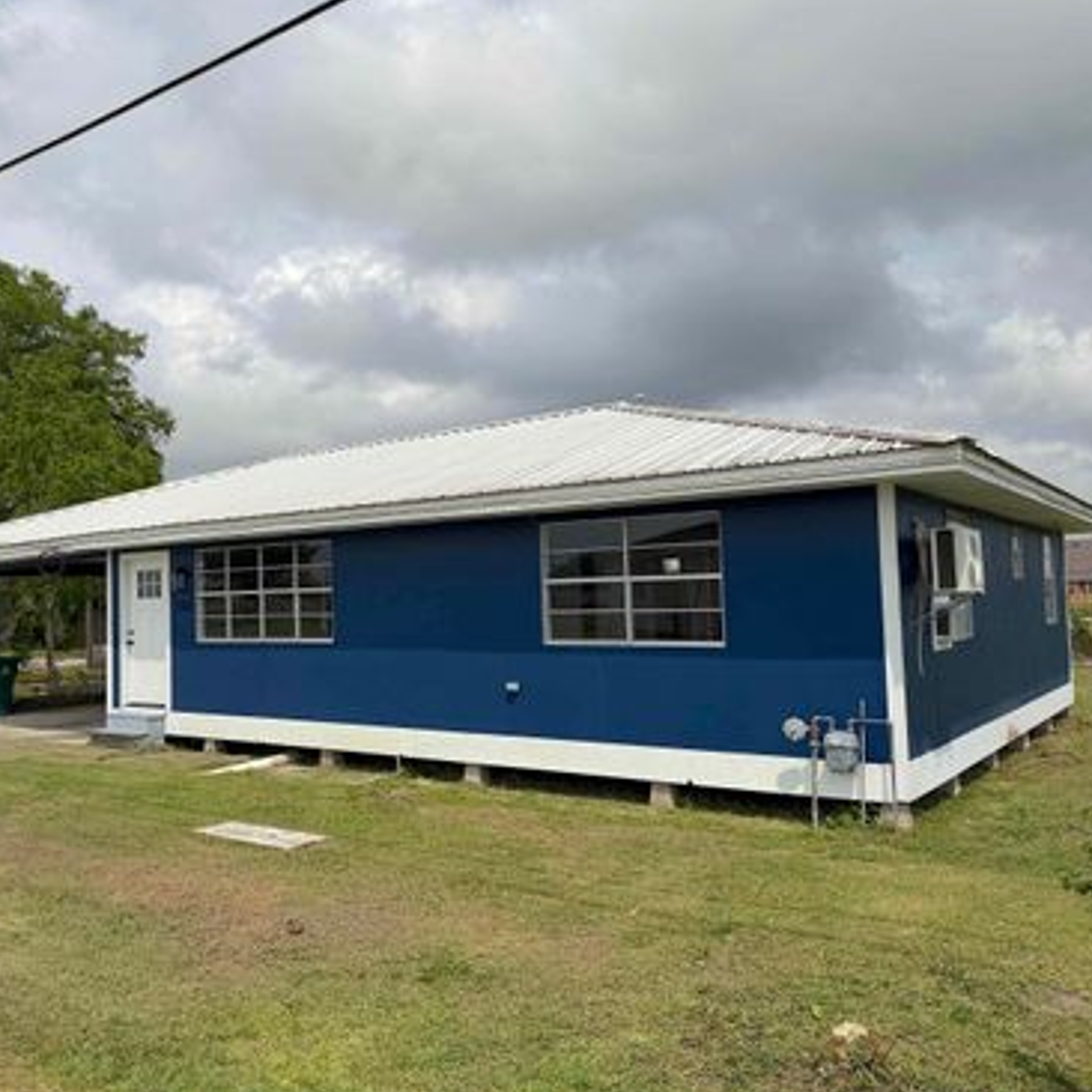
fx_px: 1035
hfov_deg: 54.7
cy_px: 547
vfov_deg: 55.6
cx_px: 379
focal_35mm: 29
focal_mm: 6.76
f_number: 1.78
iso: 80
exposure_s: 1/10309
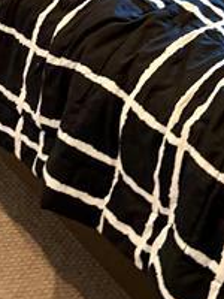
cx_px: 67
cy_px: -188
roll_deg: +0.0
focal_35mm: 100
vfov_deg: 17.1
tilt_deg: -13.1
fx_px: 863
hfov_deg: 14.8
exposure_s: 1/60
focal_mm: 5.96
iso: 160
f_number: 1.6
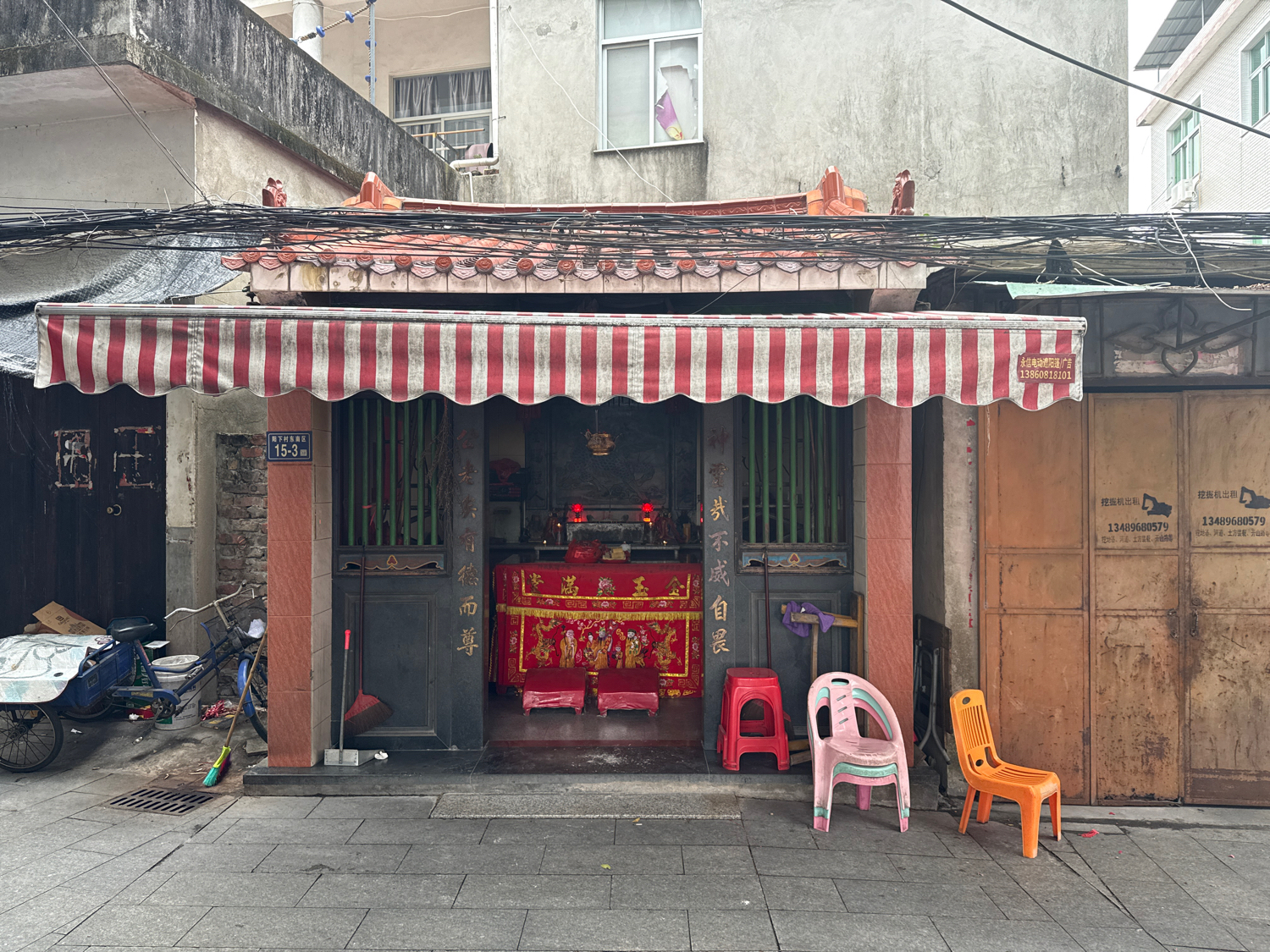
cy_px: 476
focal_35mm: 24
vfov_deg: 56.8
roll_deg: +0.1
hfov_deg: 71.6
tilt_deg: +0.3
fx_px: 881
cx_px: 635
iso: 100
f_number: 1.78
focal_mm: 6.76
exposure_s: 1/240
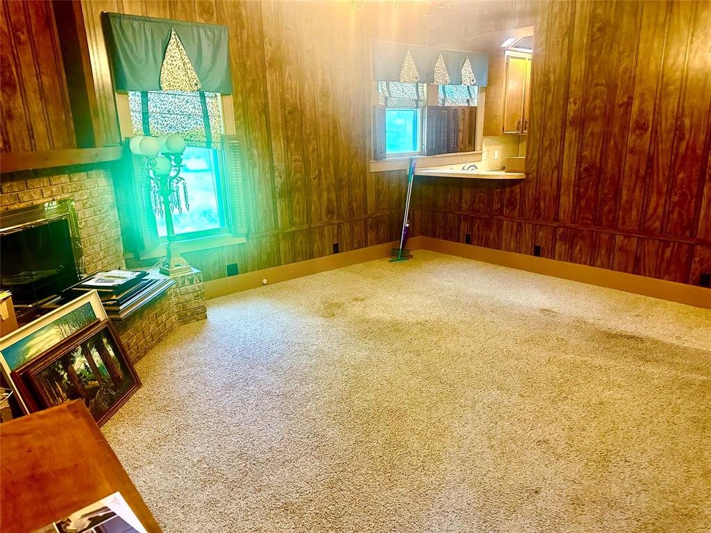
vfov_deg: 56.8
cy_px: 266
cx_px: 356
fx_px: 493
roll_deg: +1.4
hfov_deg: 71.6
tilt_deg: -15.6
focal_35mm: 24
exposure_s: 1/60
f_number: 1.78
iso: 640
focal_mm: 6.86
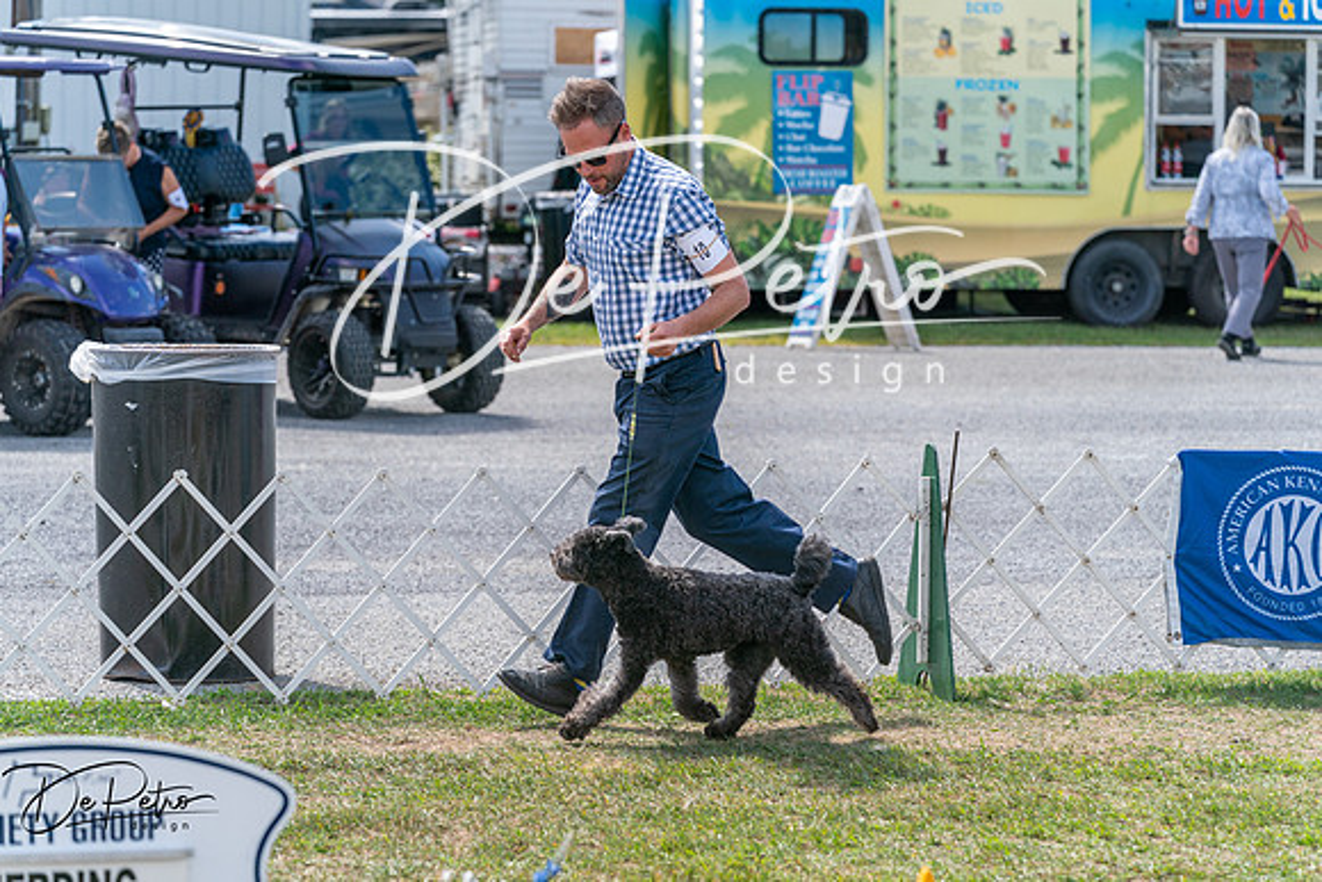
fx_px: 5289
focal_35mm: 144
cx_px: 661
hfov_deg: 14.2
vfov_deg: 9.5
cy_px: 441
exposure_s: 1/2000
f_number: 5
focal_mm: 144
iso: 640
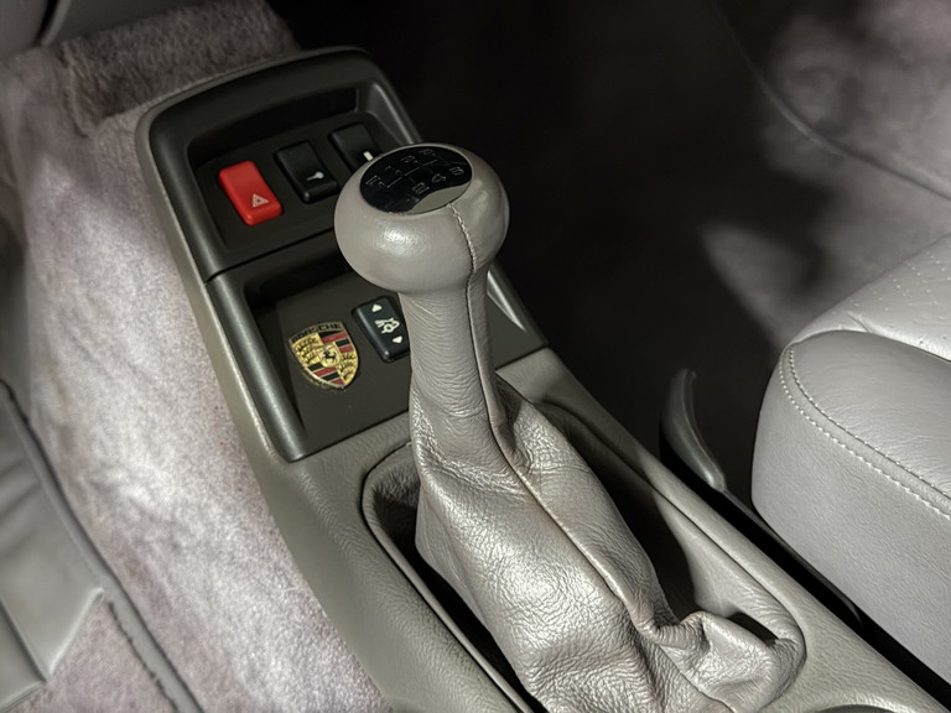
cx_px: 476
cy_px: 356
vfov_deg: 30.3
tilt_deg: -36.1
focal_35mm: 48
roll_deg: +4.0
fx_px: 1319
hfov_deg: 39.7
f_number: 1.78
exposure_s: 1/9
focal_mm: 6.76
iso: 800
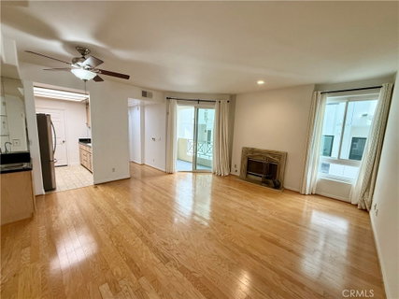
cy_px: 150
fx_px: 161
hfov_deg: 102.1
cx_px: 200
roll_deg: -2.4
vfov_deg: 85.6
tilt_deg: -7.7
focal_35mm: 14
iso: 200
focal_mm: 2.22
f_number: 2.2
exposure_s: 1/120
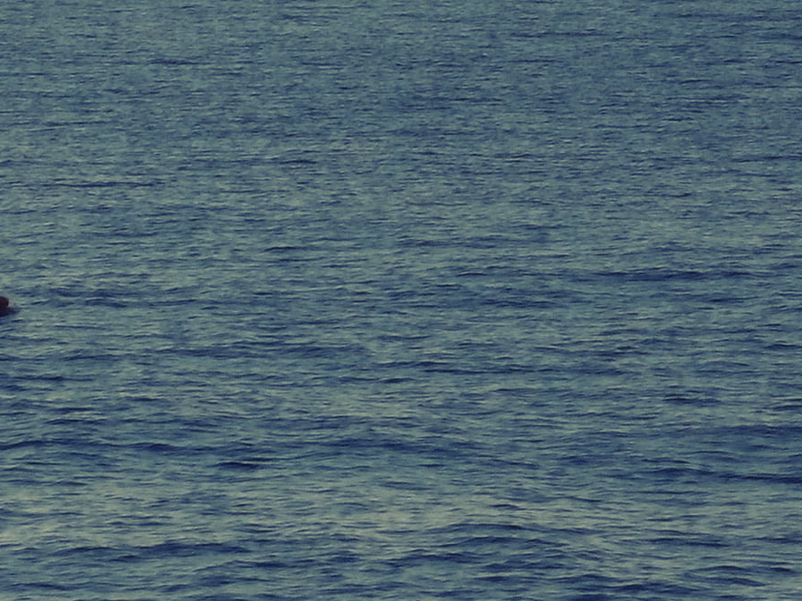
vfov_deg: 3.4
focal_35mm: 441
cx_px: -351
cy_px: 131
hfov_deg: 4.5
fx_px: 10215
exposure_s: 1/400
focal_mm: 55
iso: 800
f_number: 13
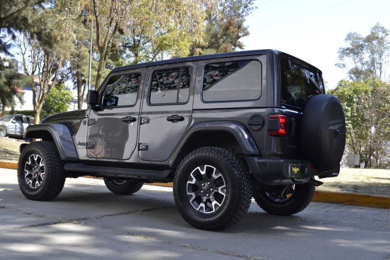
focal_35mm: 39
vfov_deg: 34.2
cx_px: 195
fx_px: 423
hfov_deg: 49.5
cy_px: 130
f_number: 5.6
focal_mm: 26
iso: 125
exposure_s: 1/125
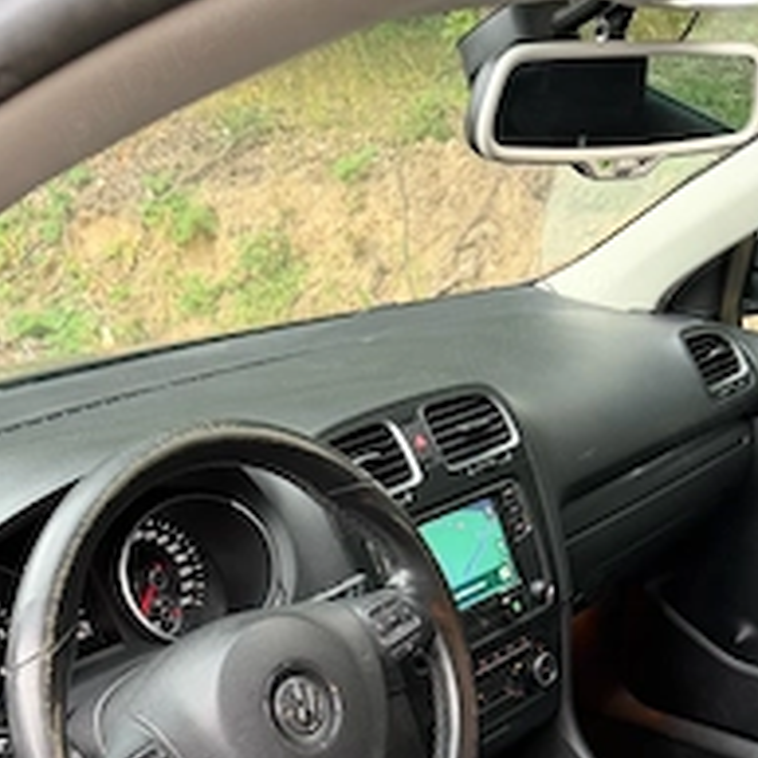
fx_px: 1090
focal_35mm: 44
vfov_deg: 35.6
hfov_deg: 38.0
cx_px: 259
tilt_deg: -28.5
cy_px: 711
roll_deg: -2.4
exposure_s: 1/60
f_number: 1.78
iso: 400
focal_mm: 6.76
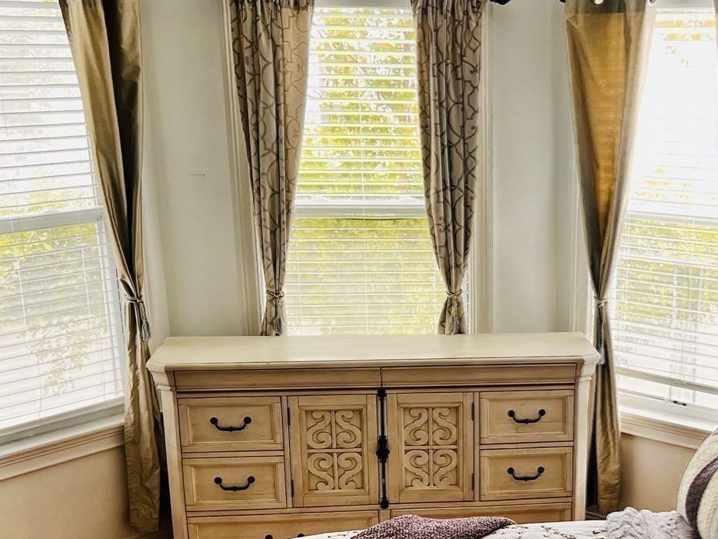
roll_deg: +0.2
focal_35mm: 57
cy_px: 446
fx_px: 1183
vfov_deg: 25.2
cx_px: 543
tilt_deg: -19.3
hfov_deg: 33.1
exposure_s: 1/121
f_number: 1.5
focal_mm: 5.7
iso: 100
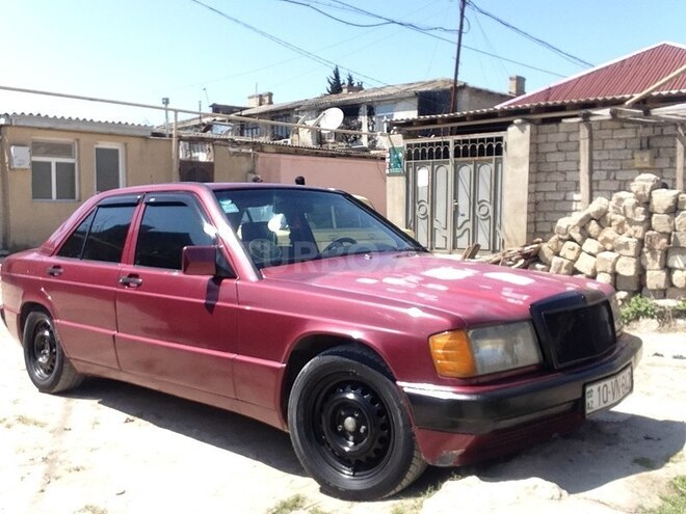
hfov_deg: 52.6
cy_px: 257
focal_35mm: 35
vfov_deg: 40.7
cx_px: 343
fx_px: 694
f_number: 2.4
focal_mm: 2.18
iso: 32
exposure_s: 1/739
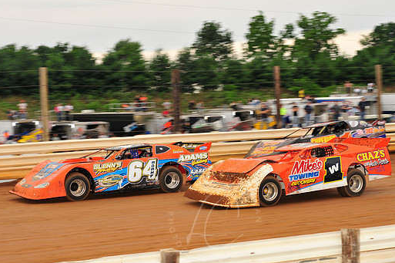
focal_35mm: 104
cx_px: 214
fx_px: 1140
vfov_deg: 13.1
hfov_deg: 19.7
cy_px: 147
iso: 640
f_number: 7.1
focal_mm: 92
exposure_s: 1/320
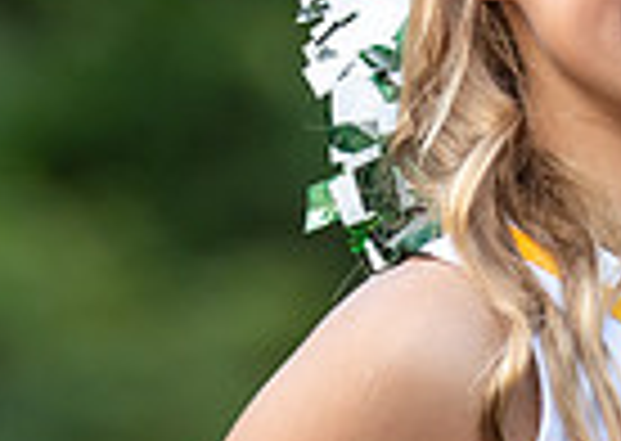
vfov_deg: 1.5
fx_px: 17162
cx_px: 747
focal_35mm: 975
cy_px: 304
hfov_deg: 2.1
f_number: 2.8
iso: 800
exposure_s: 1/1000
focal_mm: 155
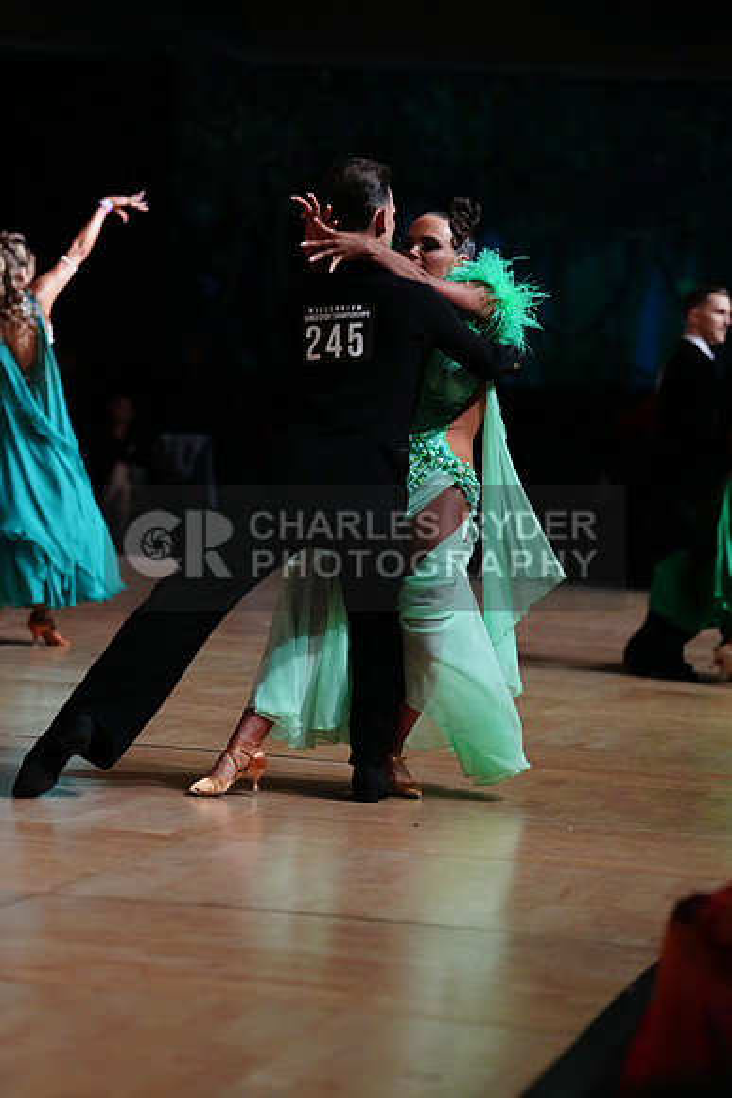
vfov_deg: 16.4
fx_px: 3810
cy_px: 549
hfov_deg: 11.0
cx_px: 366
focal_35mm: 125
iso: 4000
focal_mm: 125
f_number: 4
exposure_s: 1/400
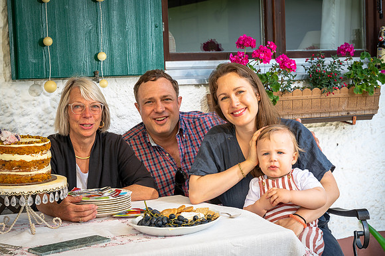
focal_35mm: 65
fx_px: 695
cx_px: 192
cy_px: 128
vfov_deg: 20.9
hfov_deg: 31.0
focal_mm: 65
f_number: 9
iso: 250
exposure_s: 1/200
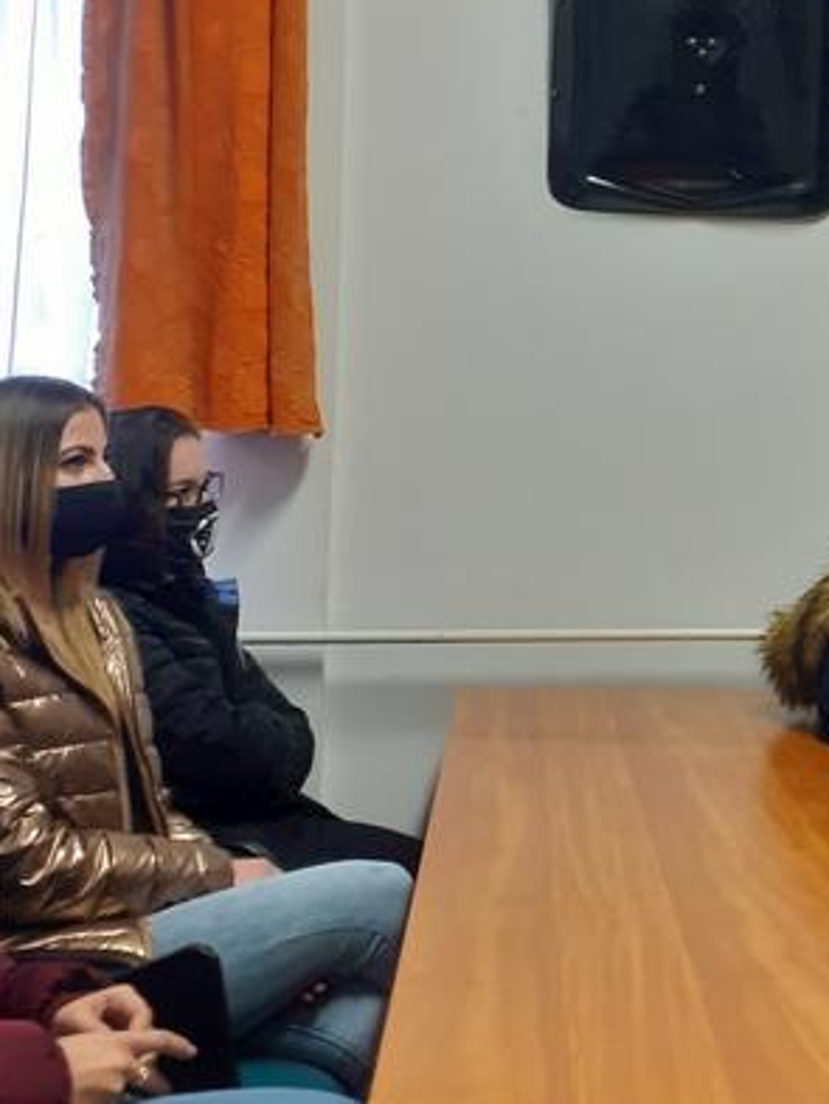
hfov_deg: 25.7
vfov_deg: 34.2
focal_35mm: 55
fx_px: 1755
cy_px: 284
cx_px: 748
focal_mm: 3.6
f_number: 1.9
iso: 125
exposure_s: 1/50
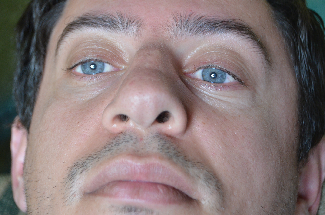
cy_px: 108
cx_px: 162
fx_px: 743
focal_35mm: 82
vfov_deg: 16.5
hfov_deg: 24.7
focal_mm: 55
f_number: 5.6
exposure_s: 1/40
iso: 1600
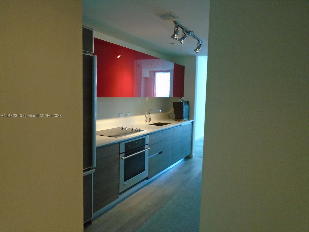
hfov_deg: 67.3
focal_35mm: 26
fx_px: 232
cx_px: 154
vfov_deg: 53.1
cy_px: 116
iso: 320
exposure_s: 1/40
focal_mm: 4.6
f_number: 3.2
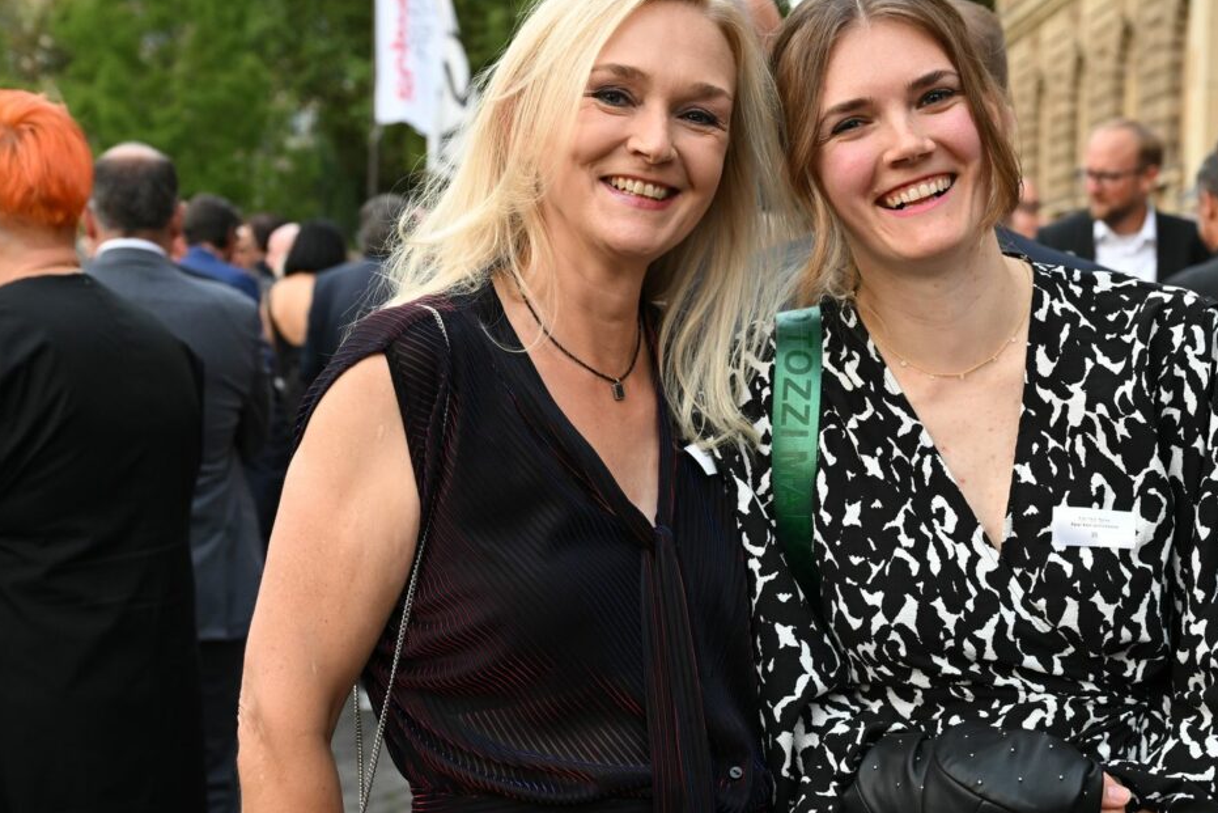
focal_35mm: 58
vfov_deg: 23.4
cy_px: 439
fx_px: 1963
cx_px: 666
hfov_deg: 34.5
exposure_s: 1/320
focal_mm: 40
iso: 1250
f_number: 4.5
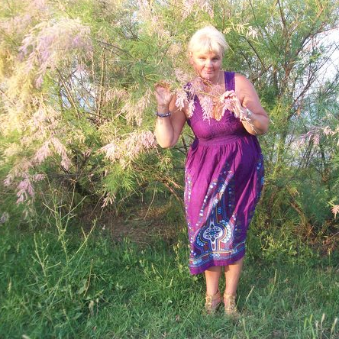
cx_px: 221
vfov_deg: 39.2
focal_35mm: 43
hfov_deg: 38.8
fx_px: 476
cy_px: 169
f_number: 2.7
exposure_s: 1/100
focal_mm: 6
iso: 64
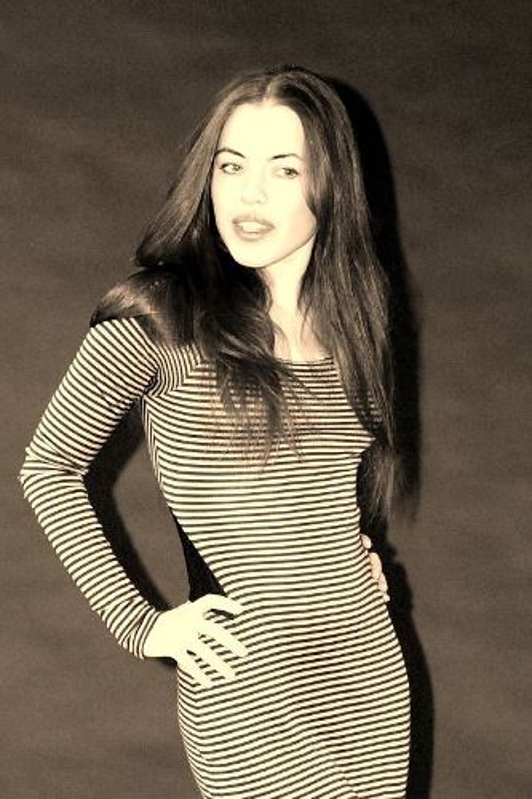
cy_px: 400
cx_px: 266
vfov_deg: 27.0
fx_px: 1664
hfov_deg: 18.2
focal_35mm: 75
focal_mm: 50
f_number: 5
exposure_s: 1/60
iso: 1600
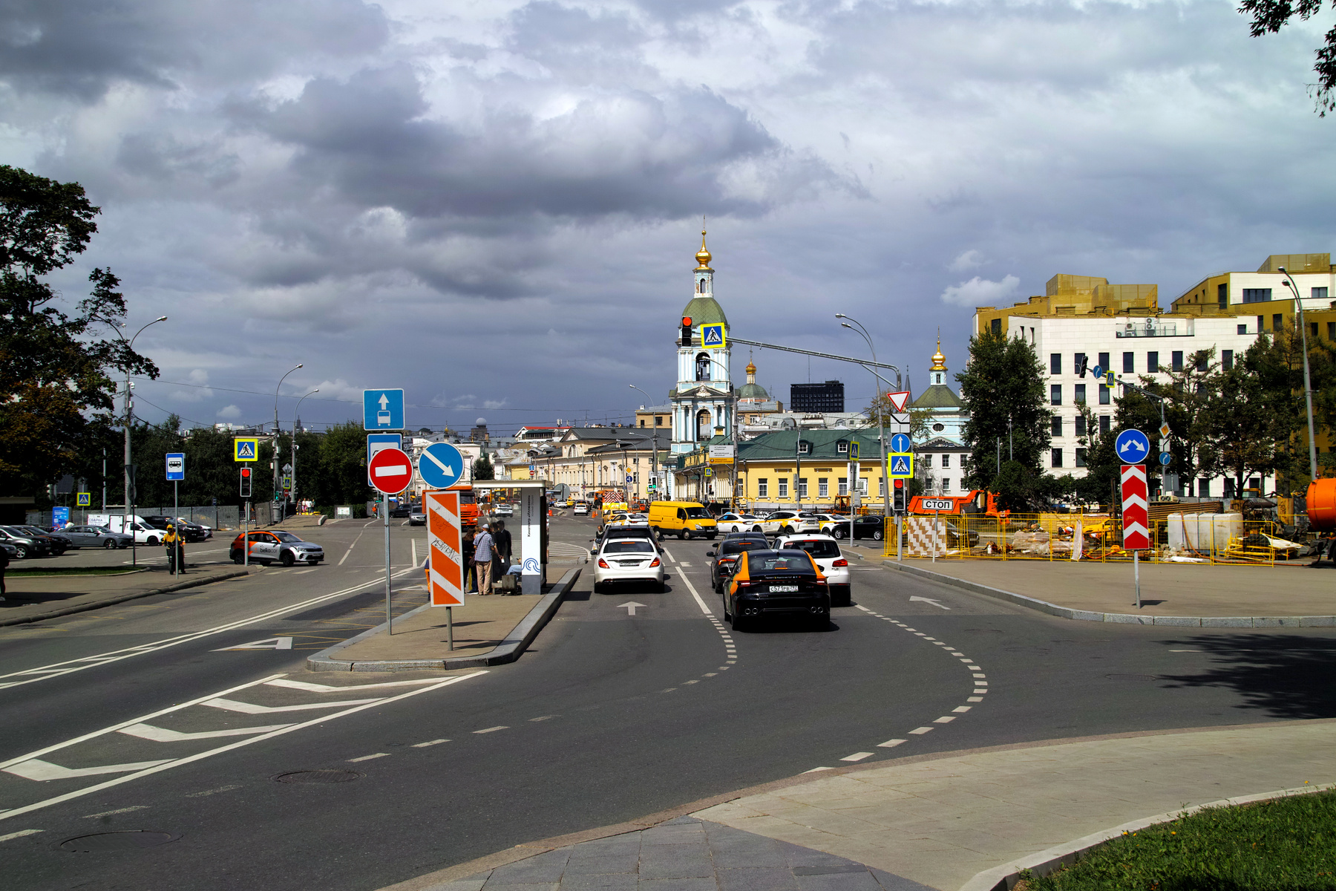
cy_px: 446
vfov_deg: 30.8
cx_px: 668
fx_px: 1614
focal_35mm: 44
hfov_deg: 45.0
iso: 100
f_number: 8
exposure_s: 1/500
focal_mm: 29
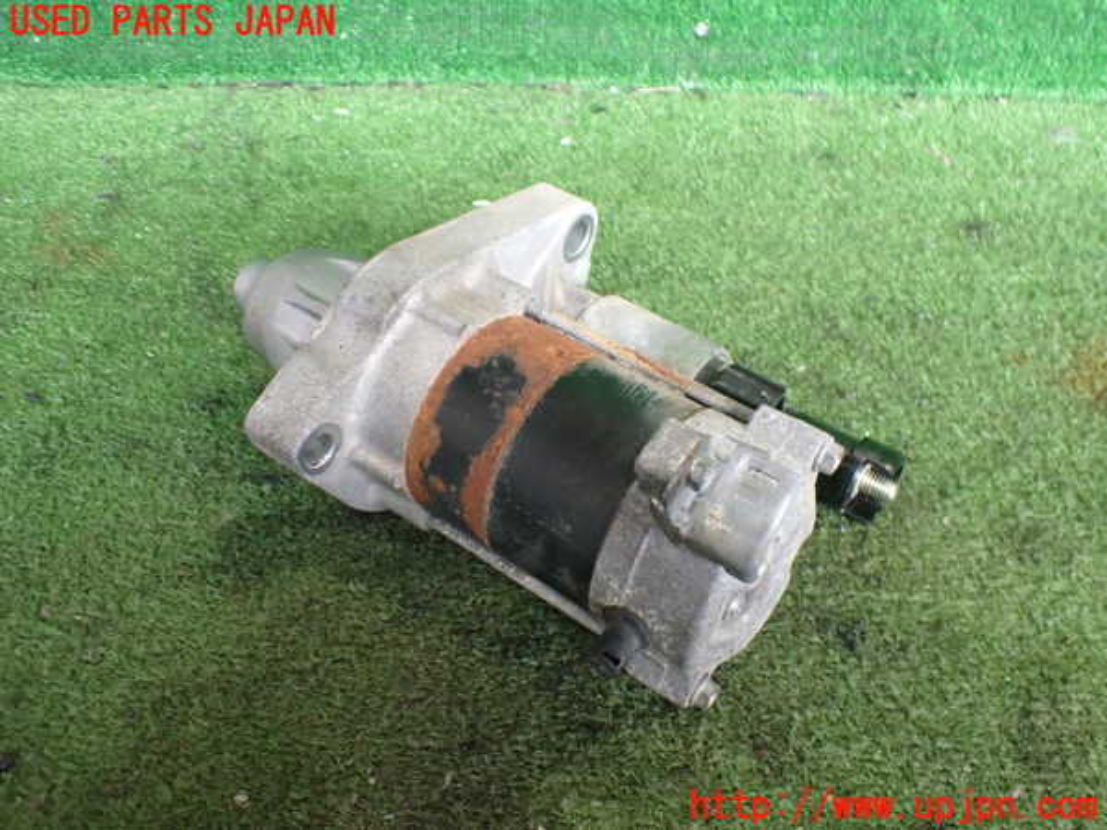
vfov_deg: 46.8
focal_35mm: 30
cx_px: 554
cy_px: 415
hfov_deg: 60.0
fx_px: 959
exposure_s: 1/125
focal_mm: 5.4
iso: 800
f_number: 2.3
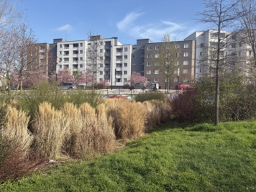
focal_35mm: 26
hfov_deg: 67.3
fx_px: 192
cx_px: 128
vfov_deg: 53.1
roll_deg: -1.5
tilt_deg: -0.5
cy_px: 96
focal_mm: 5.96
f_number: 1.6
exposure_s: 1/2075
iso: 50
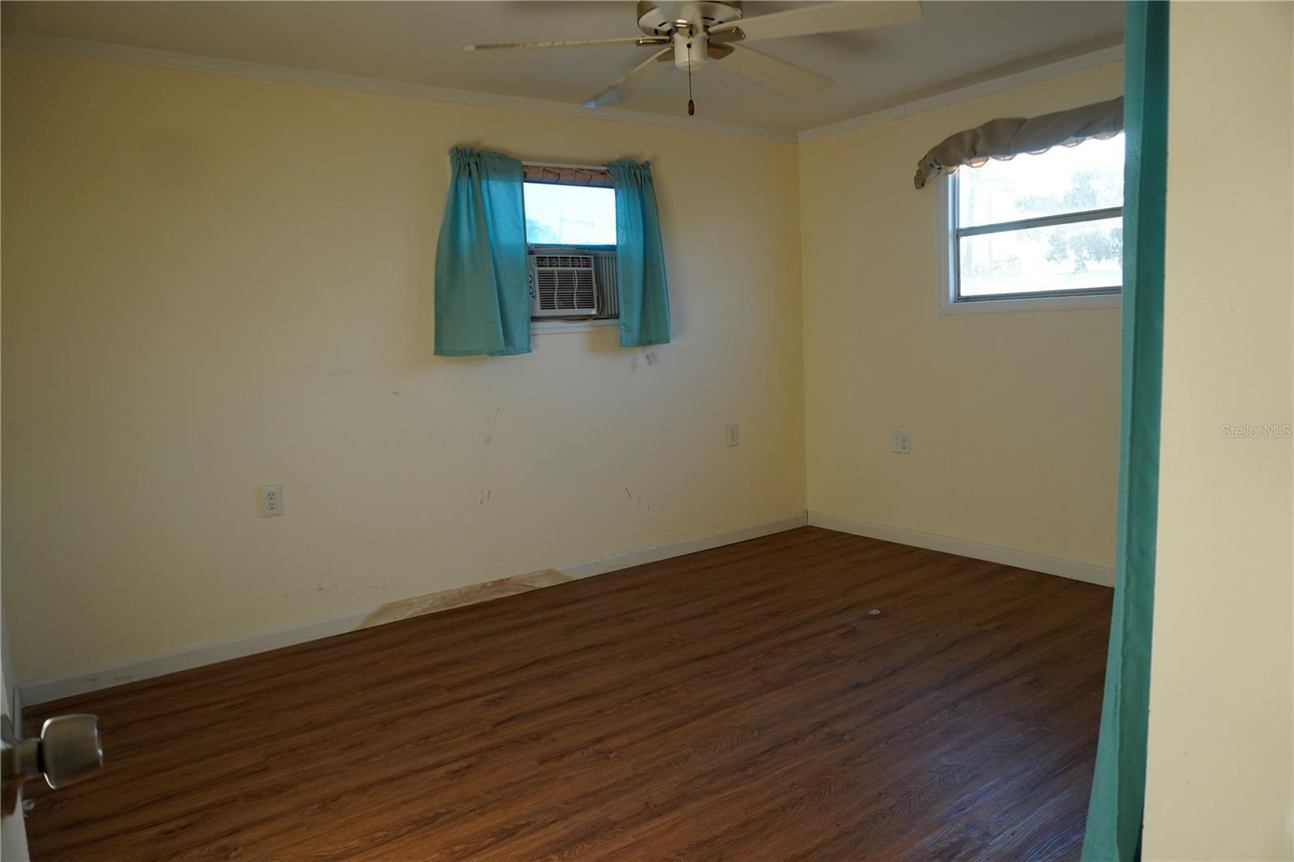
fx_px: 916
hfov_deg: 70.4
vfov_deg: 50.4
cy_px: 431
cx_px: 647
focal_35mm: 26
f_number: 4
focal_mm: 17
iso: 160
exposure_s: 1/160
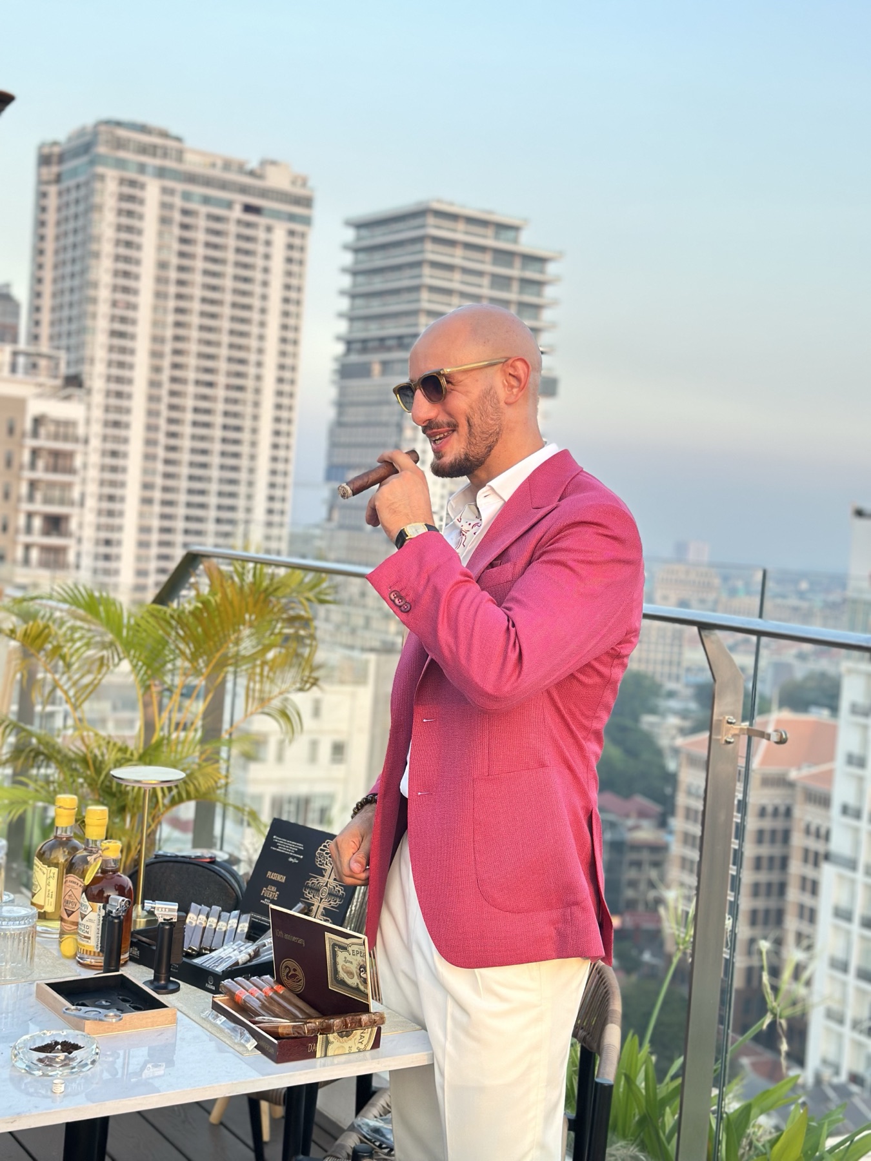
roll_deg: -5.2
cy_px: 580
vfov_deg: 39.7
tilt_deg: -2.4
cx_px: 436
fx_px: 1610
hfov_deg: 30.3
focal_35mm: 48
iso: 80
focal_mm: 6.86
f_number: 1.78
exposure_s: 1/206
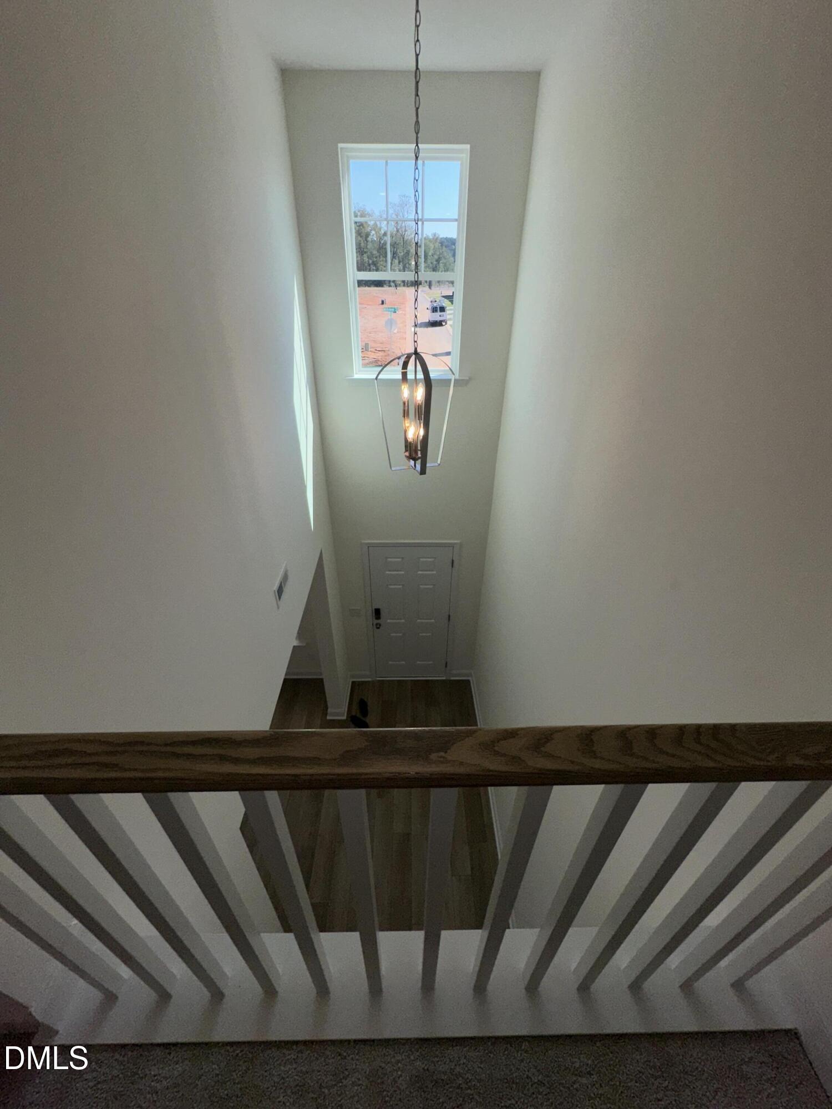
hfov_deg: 85.7
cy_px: 554
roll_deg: -0.6
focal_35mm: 14
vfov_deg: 102.1
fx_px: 449
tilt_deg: -33.1
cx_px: 416
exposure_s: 1/1159
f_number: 2.2
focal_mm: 2.22
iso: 32
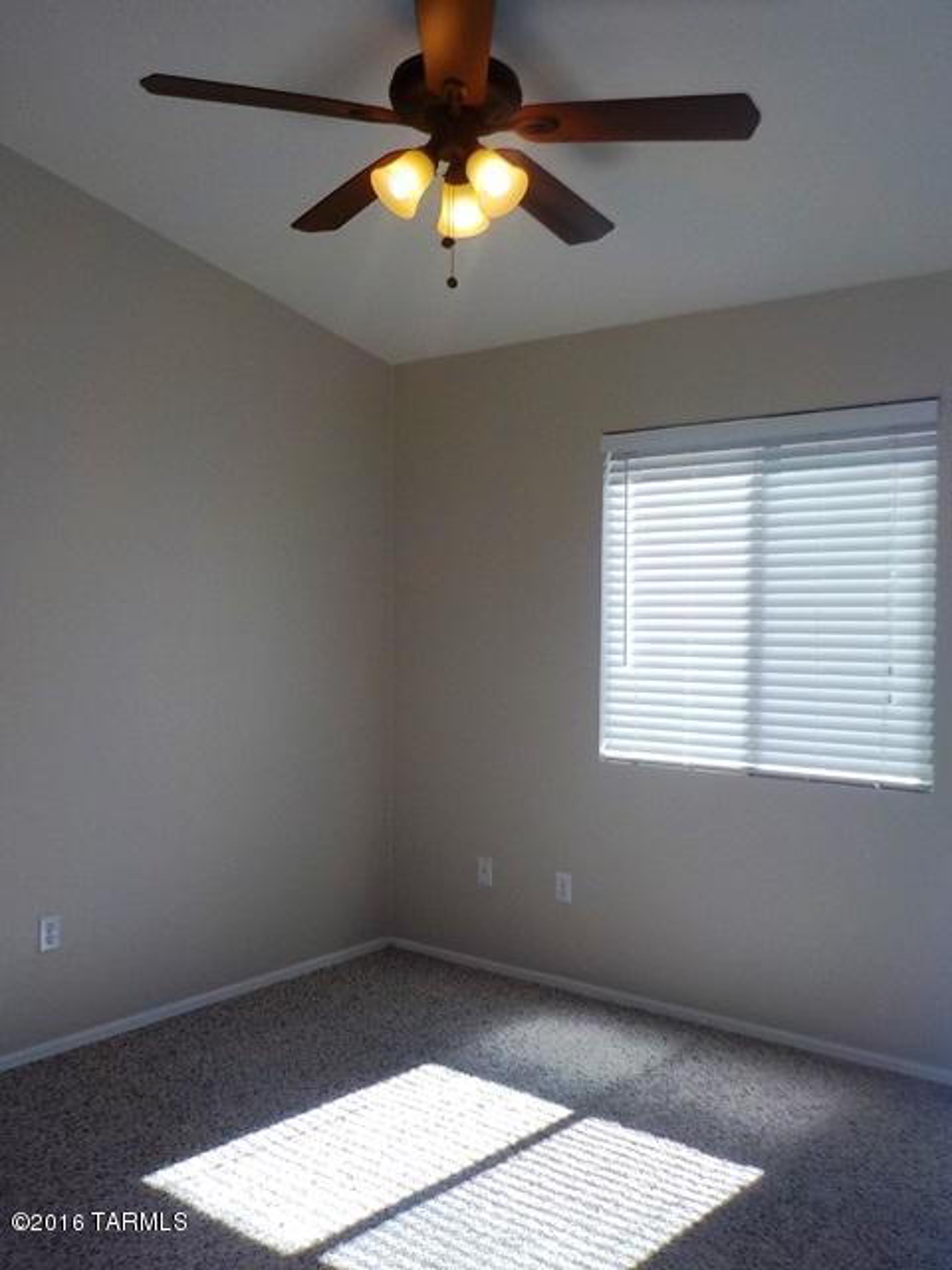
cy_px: 635
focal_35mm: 30
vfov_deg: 60.0
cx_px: 476
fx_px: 1100
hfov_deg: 46.8
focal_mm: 4.1
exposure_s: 1/200
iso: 125
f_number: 3.3
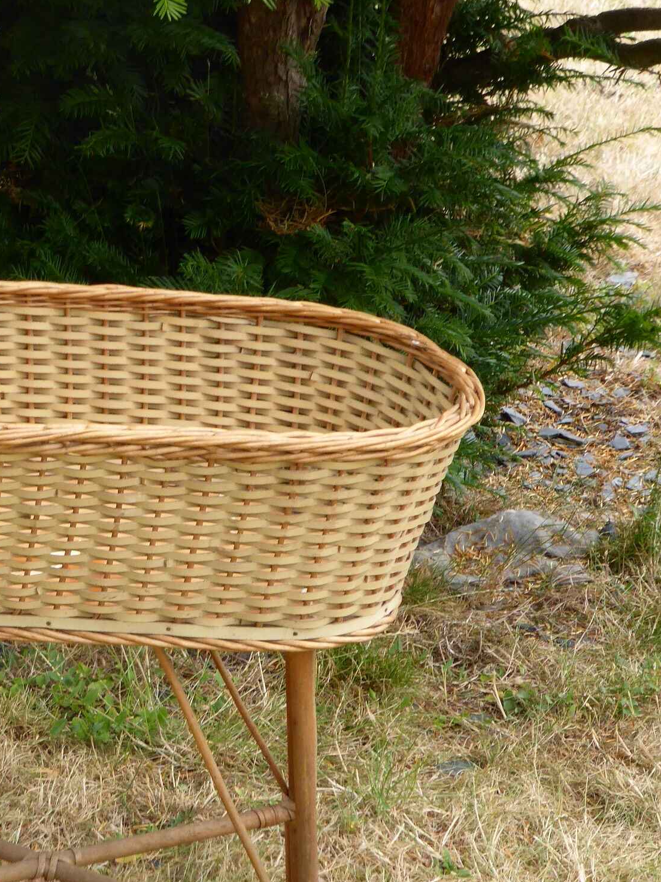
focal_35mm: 113
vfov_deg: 17.4
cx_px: 107
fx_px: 2878
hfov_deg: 13.0
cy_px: 611
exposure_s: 1/100
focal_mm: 11
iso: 100
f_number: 4.8
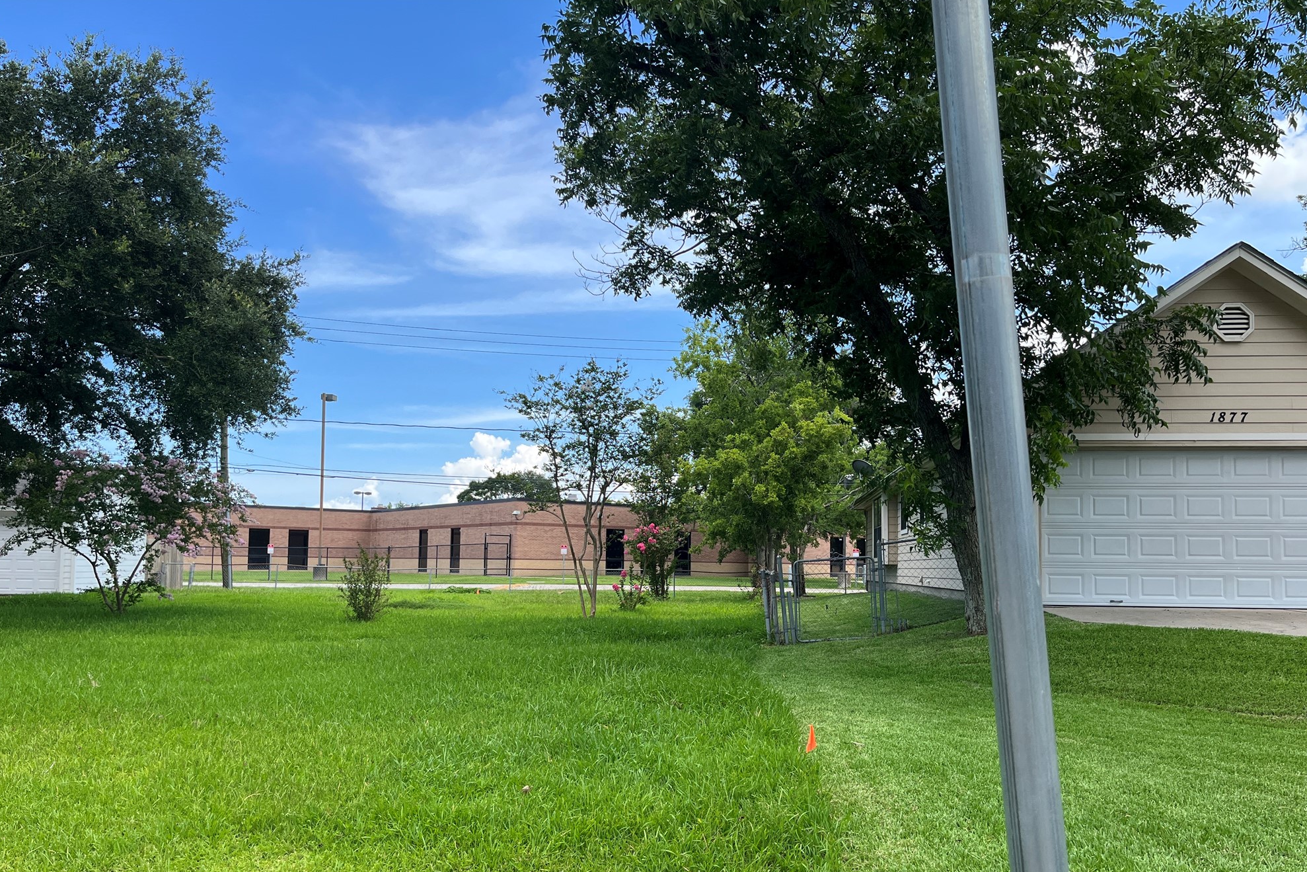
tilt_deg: +3.0
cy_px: 501
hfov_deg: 65.5
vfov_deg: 46.3
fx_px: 1017
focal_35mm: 28
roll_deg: -0.3
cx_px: 661
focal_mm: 5.1
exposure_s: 1/1623
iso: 50
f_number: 1.6
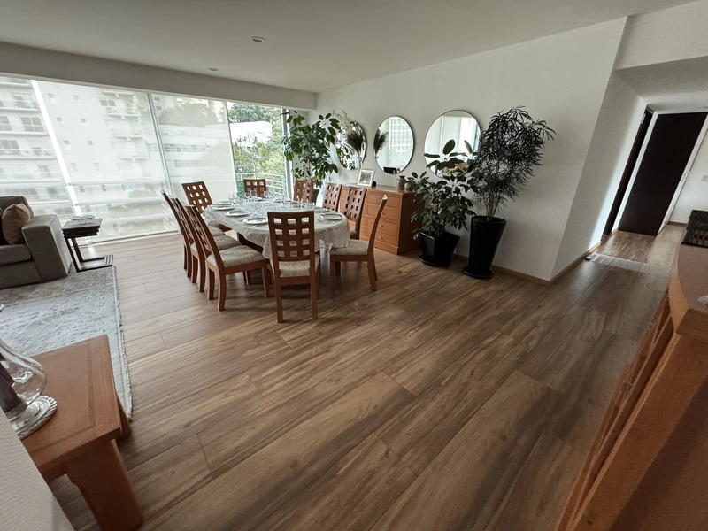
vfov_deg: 85.7
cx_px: 354
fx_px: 286
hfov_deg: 102.1
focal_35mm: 14
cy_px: 266
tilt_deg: -20.5
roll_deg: -0.3
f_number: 2.2
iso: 500
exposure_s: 1/60
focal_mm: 2.22
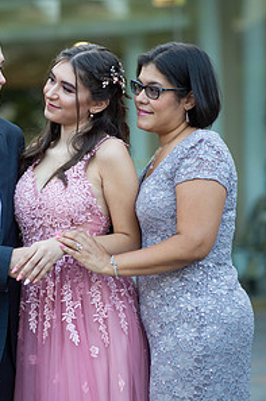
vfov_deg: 15.9
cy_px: 200
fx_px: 1435
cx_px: 75
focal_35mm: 129
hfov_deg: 10.6
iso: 250
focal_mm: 85
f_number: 2
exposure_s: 1/500
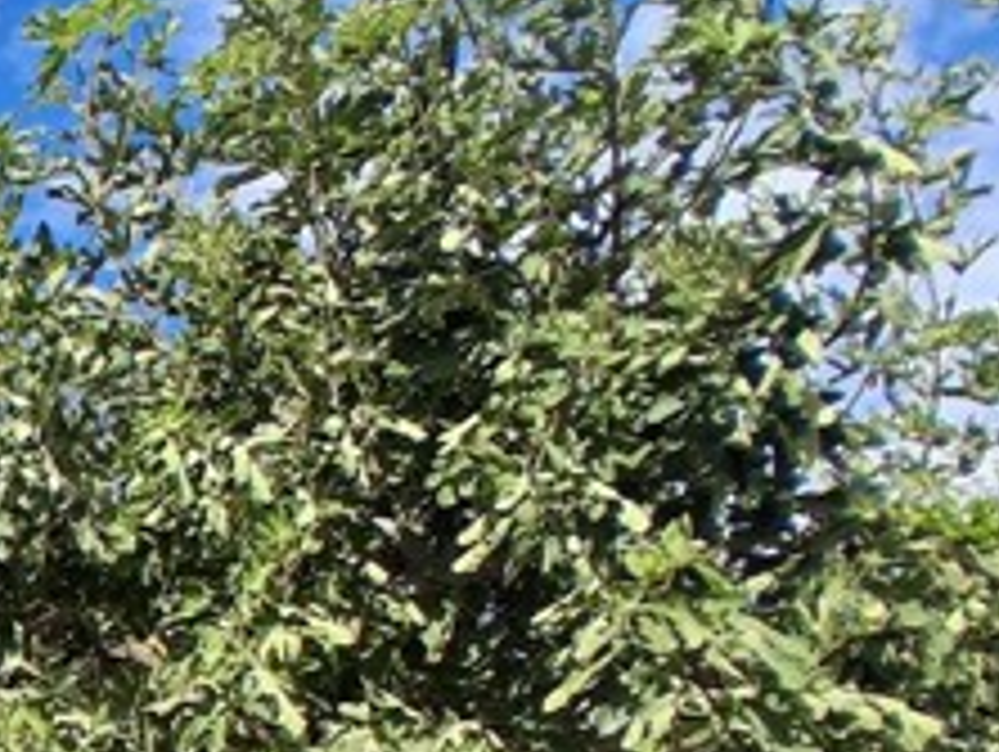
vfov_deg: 27.5
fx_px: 1416
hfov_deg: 29.9
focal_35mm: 49
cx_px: -338
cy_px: 797
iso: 50
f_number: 2.2
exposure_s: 1/1202
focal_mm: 1.4
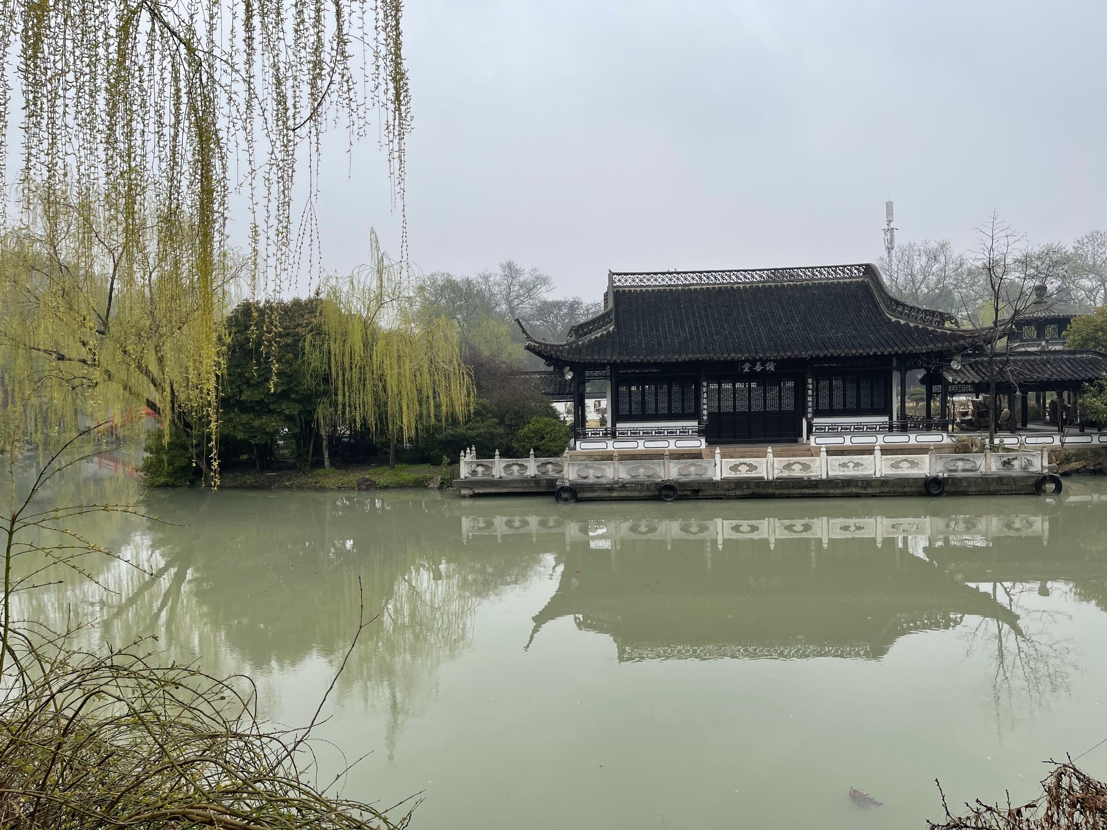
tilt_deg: -2.1
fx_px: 831
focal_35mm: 26
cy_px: 415
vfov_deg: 53.1
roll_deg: +1.5
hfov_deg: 67.3
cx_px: 554
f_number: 1.6
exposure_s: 1/575
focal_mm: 5.1
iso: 32
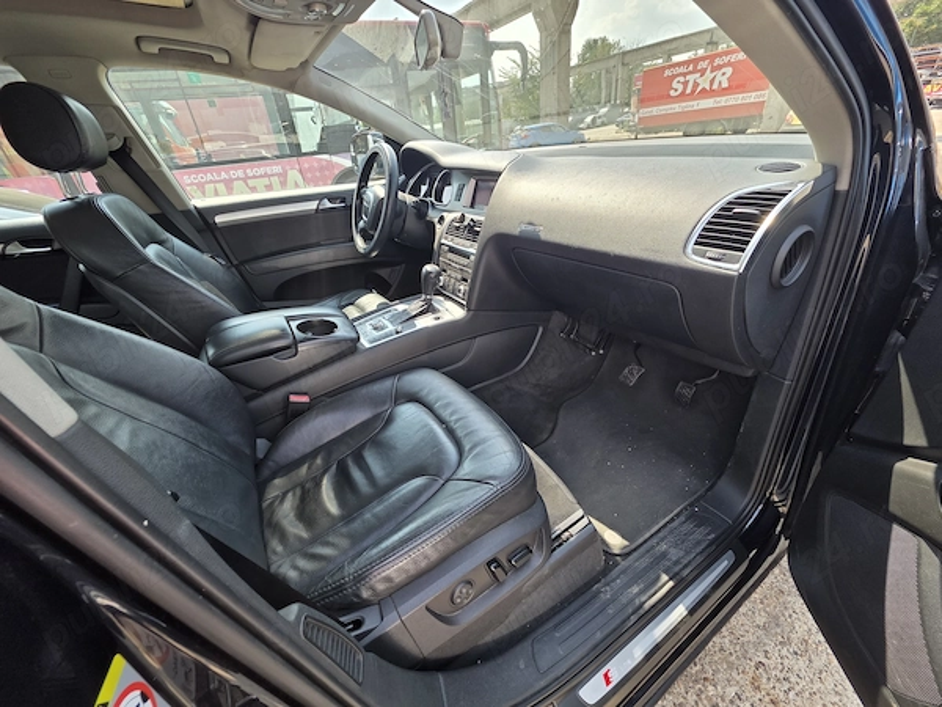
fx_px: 354
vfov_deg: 89.9
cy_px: 354
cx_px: 471
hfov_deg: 106.2
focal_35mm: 13
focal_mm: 2.2
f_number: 1.9
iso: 40
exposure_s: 1/271
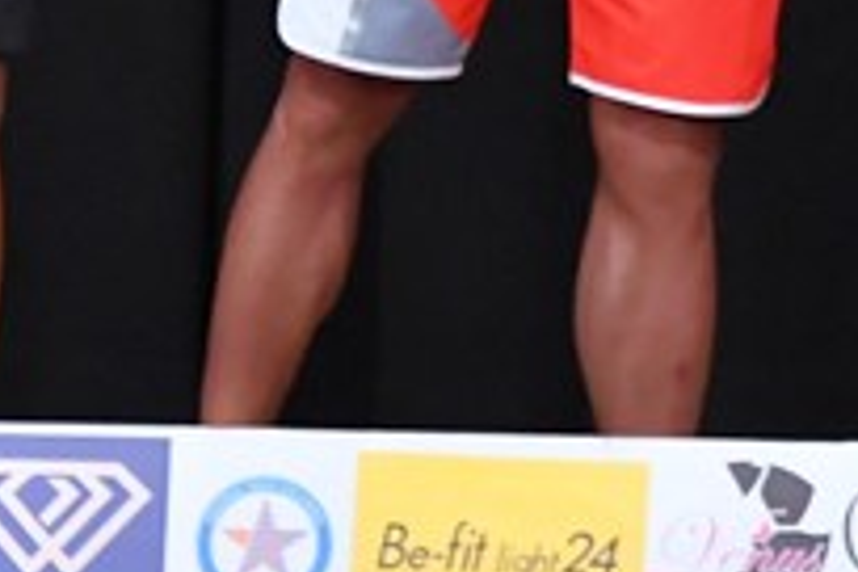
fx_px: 21687
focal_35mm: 910
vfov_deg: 1.5
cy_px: -484
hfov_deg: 2.3
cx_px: 406
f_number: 5.6
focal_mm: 160
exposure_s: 1/400
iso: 8000
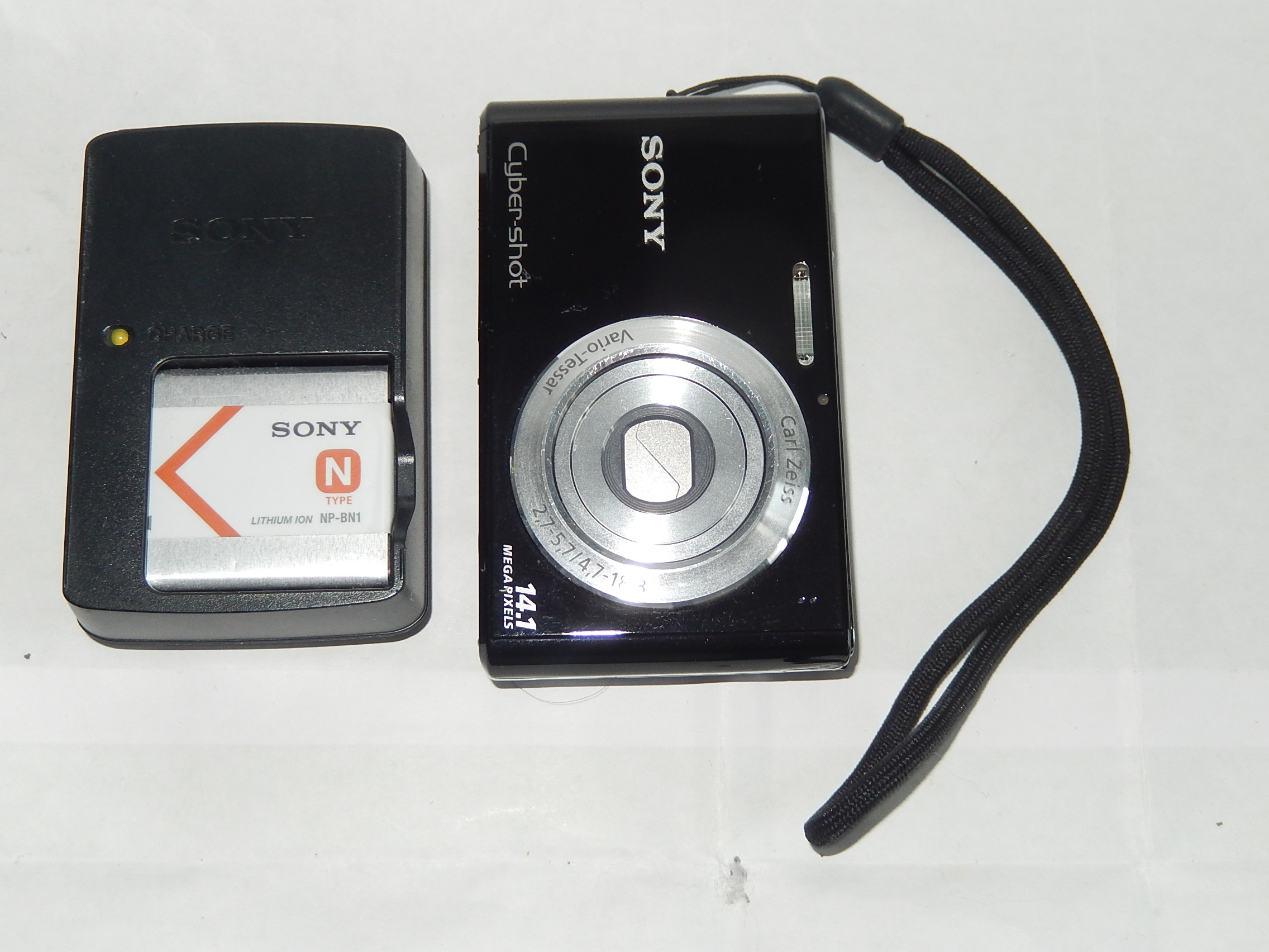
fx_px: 1650
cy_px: 476
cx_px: 634
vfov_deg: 32.2
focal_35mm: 45
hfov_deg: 42.1
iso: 200
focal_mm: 8.1
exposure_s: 1/30
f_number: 4.3
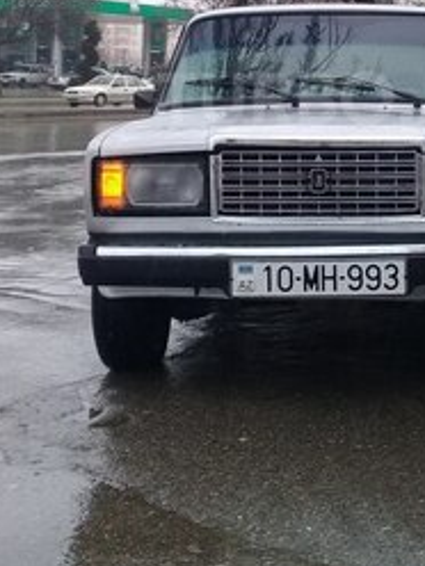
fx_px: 1015
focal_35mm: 62
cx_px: 334
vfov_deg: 30.3
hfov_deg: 23.3
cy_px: 98
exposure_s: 1/100
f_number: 2.2
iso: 64
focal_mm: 3.3
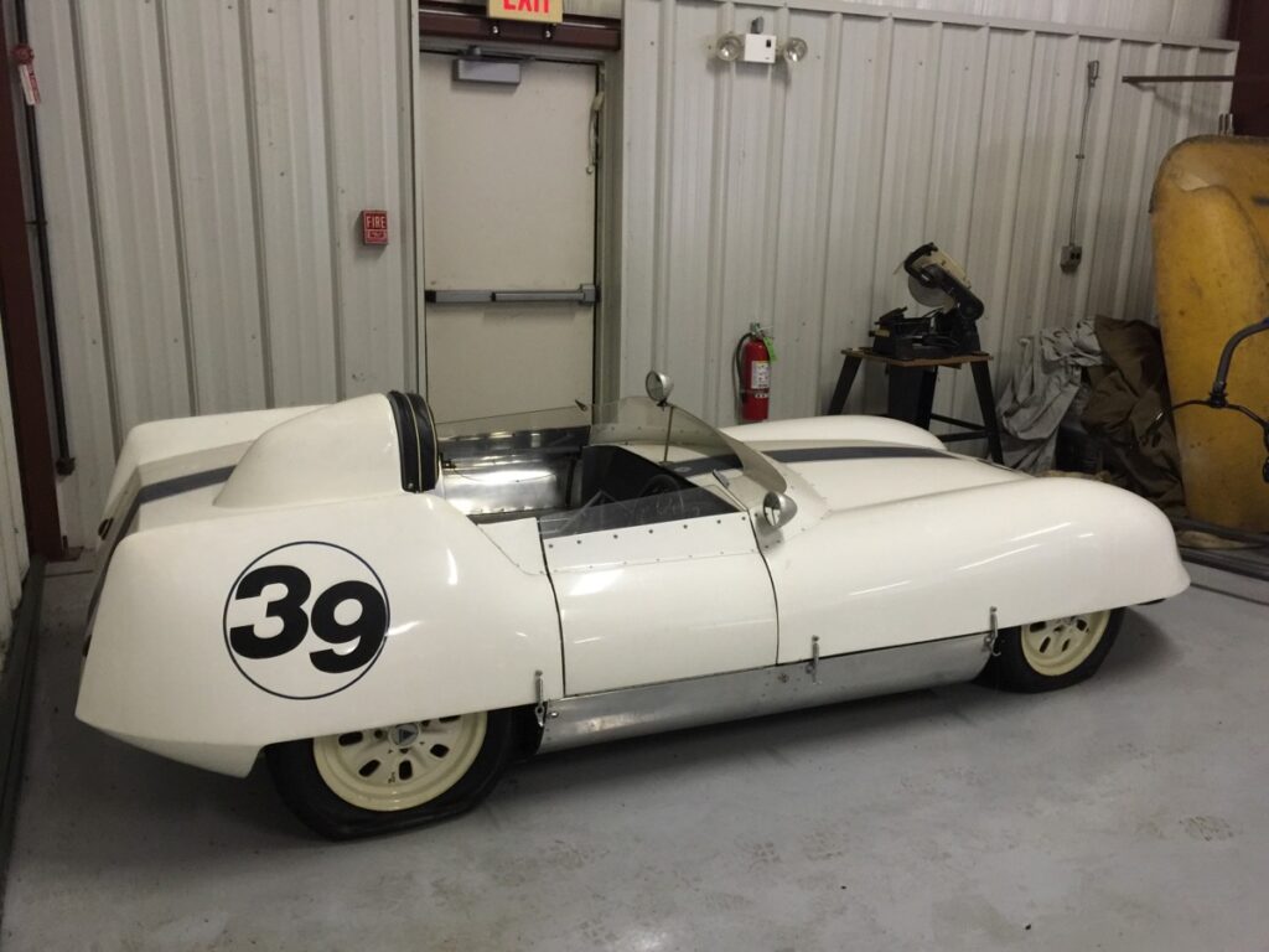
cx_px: 634
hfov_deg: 61.7
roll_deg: -1.2
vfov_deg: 48.2
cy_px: 476
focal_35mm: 29
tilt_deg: -16.7
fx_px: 1063
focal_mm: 4.15
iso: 100
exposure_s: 1/15
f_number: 2.2
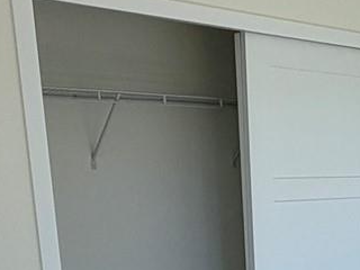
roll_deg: +0.8
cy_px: 339
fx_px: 728
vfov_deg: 19.6
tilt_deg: -11.6
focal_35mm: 70
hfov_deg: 26.2
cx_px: 364
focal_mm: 2.22
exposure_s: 1/121
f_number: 2.2
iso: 64
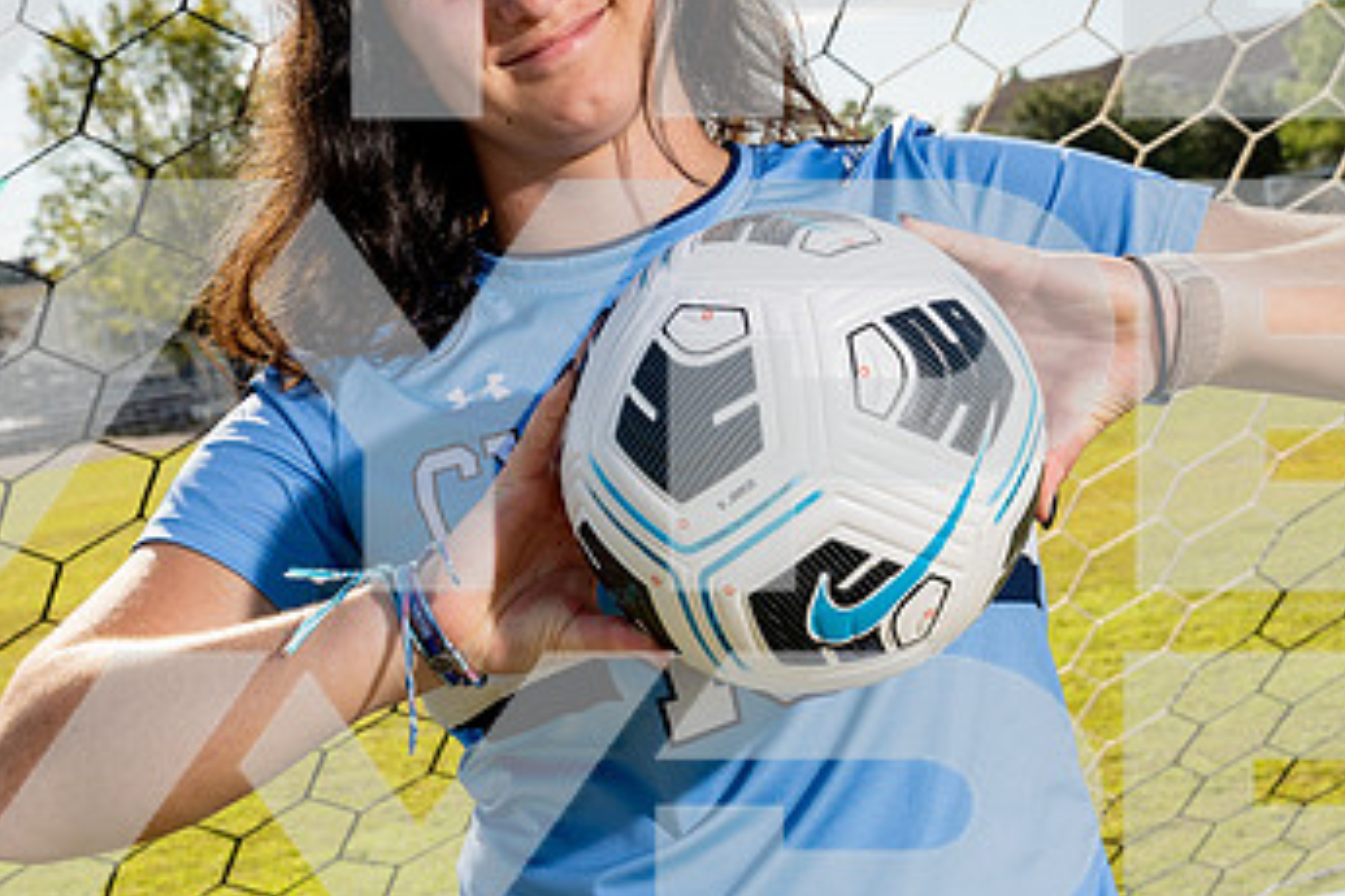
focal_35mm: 89
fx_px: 3325
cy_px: 388
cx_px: 593
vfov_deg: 15.4
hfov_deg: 22.9
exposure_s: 1/250
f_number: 11
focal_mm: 53
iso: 200
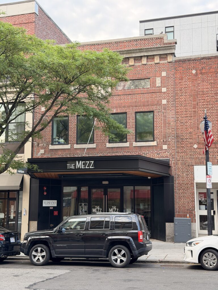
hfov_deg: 30.3
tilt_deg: +8.2
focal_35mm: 48
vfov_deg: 39.7
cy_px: 145
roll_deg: +0.2
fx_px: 403
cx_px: 109
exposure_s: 1/173
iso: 80
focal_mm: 6.76
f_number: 1.78
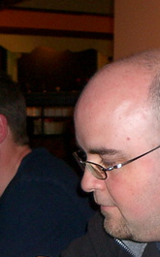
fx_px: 777
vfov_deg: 18.6
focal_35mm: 111
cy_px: 210
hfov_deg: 11.8
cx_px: 103
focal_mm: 5.8
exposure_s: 1/40
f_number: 2.6
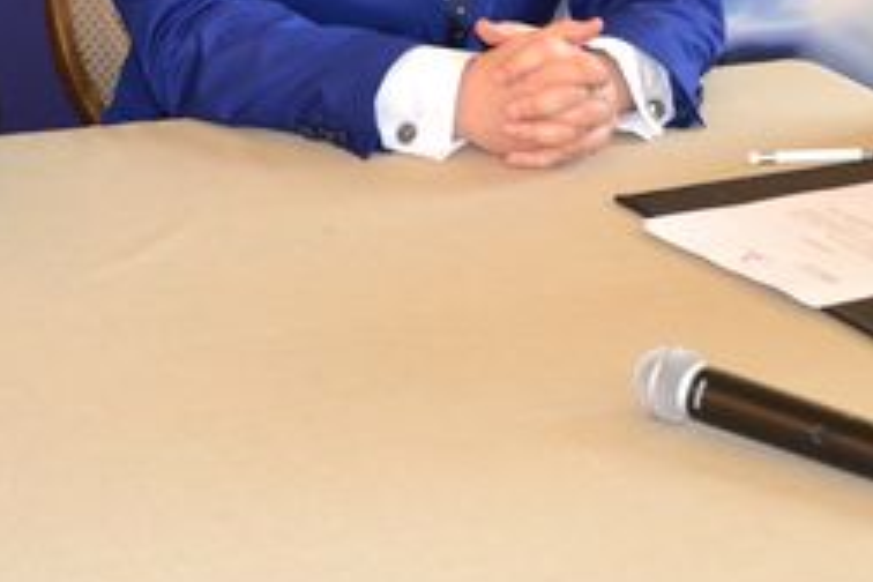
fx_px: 2958
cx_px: 544
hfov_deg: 16.8
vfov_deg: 11.1
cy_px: -21
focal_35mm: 122
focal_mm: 32
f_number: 4.2
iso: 2000
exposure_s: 1/60
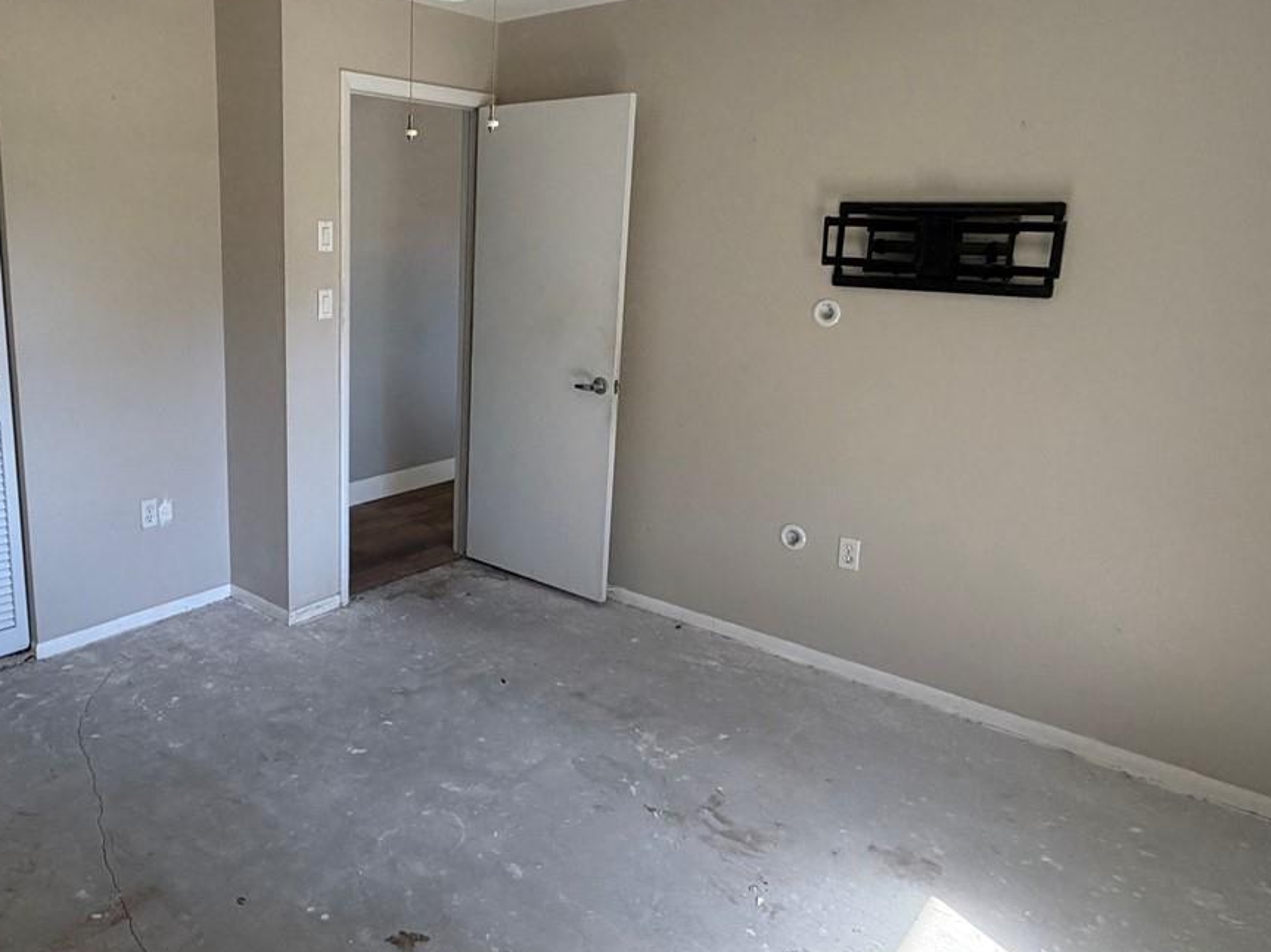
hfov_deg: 65.6
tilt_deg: -10.7
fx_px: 954
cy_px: 416
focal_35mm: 26
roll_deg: -0.7
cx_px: 428
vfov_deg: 52.9
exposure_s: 1/121
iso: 250
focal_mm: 2.22
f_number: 2.2
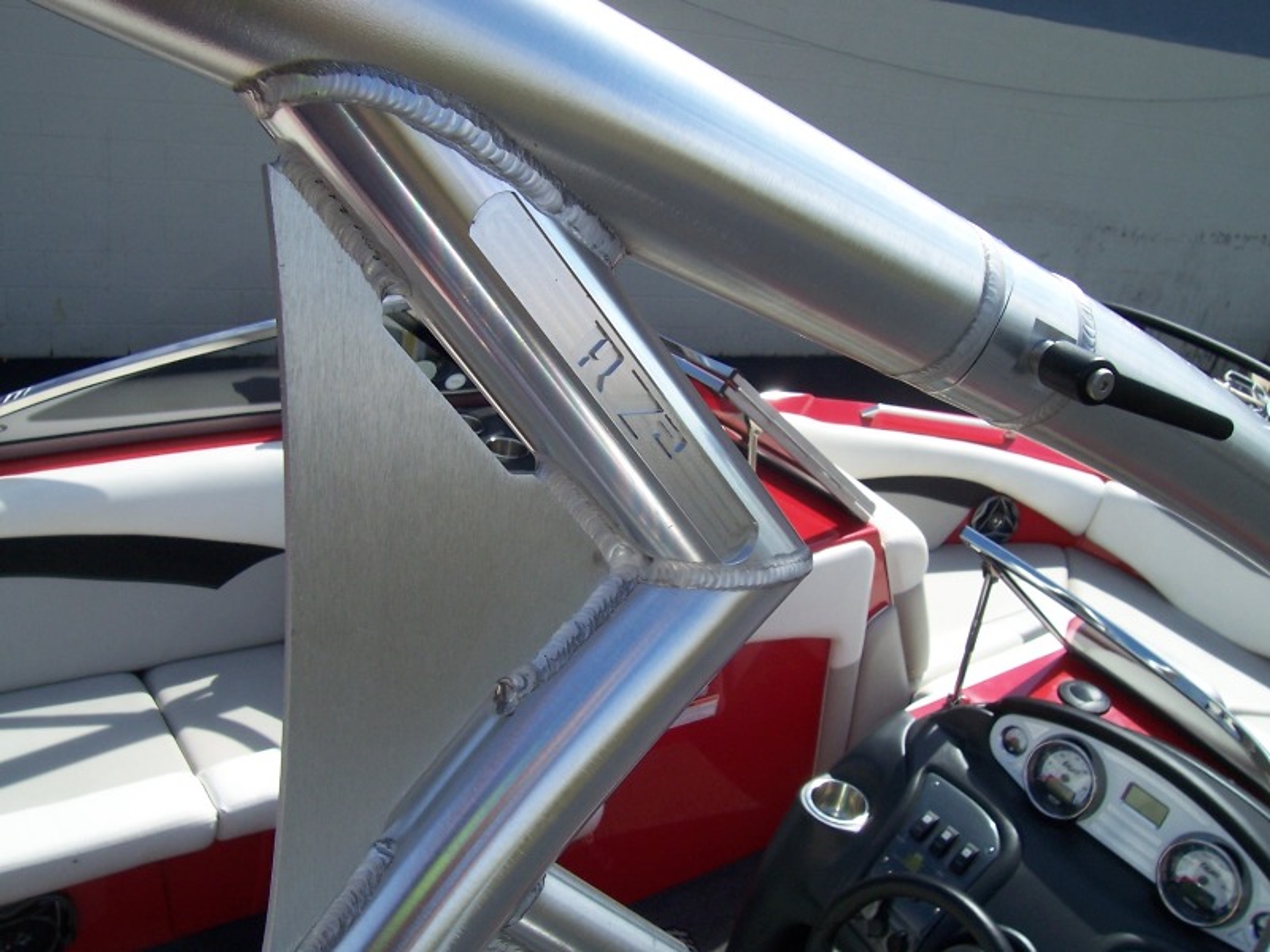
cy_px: 476
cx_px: 635
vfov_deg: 41.8
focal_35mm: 34
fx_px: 1247
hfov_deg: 54.0
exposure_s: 1/350
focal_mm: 5.6
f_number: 5.6
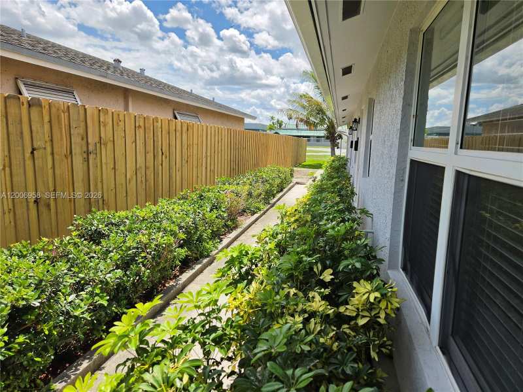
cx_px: 262
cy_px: 196
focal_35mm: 23
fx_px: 347
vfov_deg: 58.9
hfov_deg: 73.9
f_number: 1.8
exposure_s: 1/5397
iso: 80
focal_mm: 5.4
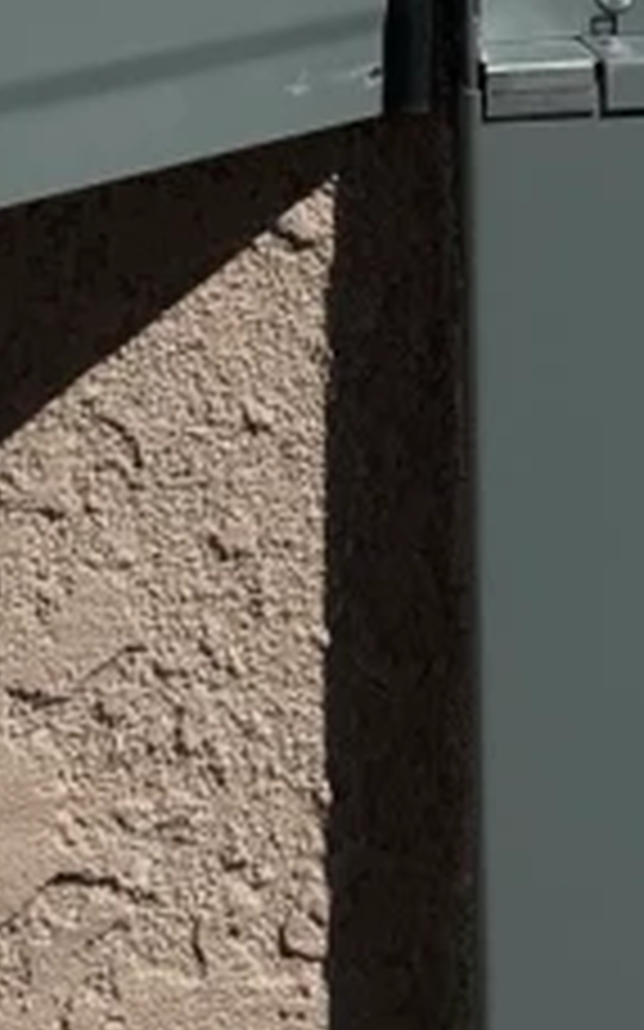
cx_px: 748
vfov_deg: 16.4
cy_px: -589
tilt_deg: +3.9
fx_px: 3203
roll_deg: +1.2
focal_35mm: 114
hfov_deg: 11.3
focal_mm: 6.76
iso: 80
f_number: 1.78
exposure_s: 1/11905
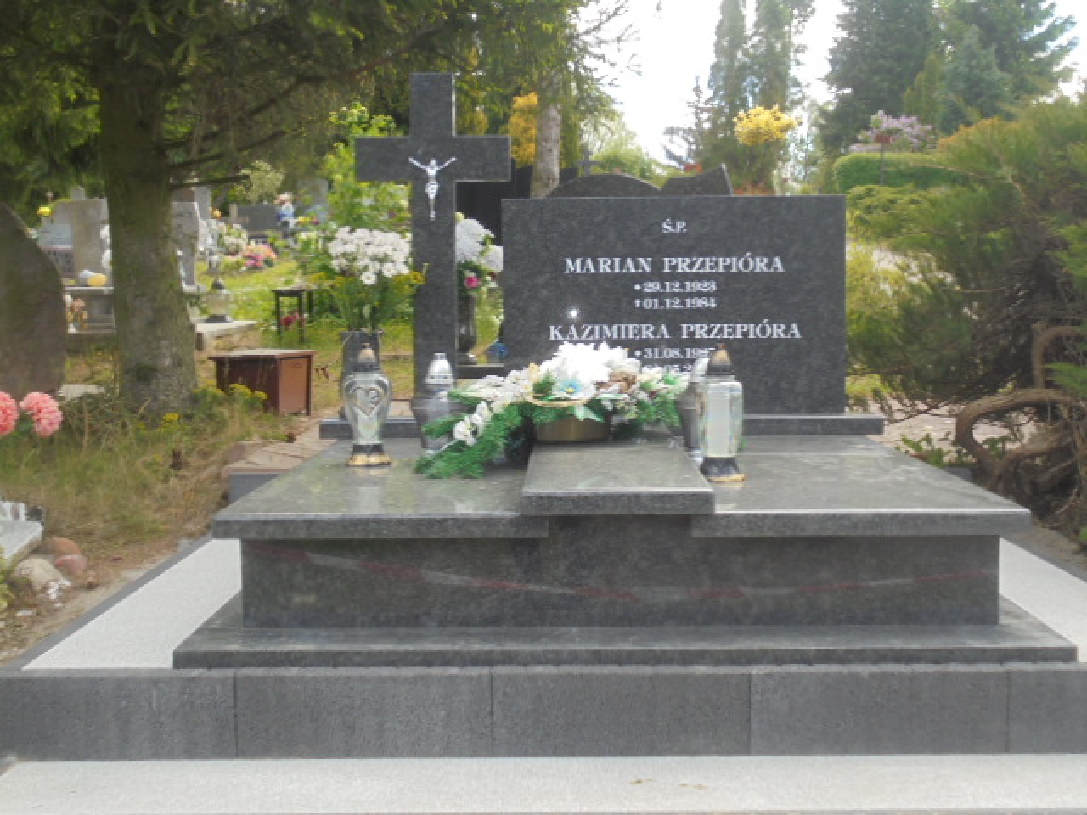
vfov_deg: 33.6
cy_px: 408
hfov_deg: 43.9
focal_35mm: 43
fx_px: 1350
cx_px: 544
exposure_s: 1/100
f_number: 4.5
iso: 100
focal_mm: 7.8
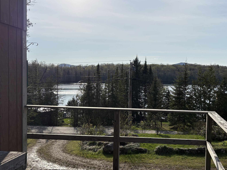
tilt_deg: -1.3
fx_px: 256
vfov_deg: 36.8
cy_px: 87
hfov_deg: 46.5
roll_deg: -1.8
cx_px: 165
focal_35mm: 39
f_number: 1.6
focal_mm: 5.96
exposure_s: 1/6993
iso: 50
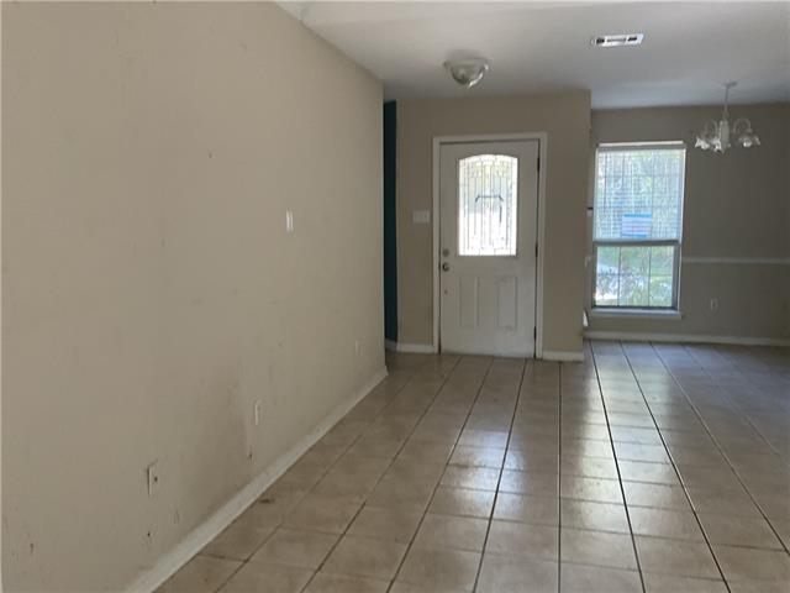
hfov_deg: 61.7
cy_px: 296
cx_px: 395
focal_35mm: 29
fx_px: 662
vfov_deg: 48.2
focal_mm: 3
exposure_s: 1/60
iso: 100
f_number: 1.8
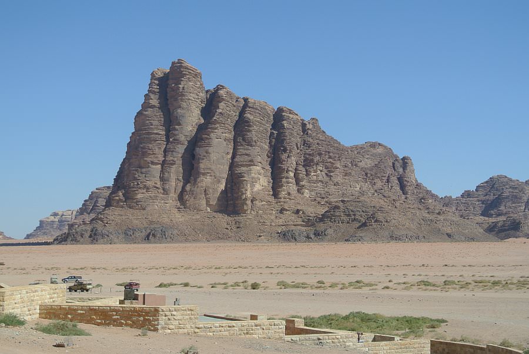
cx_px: 264
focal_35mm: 61
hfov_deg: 32.9
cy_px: 177
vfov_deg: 22.3
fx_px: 897
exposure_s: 1/500
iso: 100
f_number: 5
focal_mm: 22.7
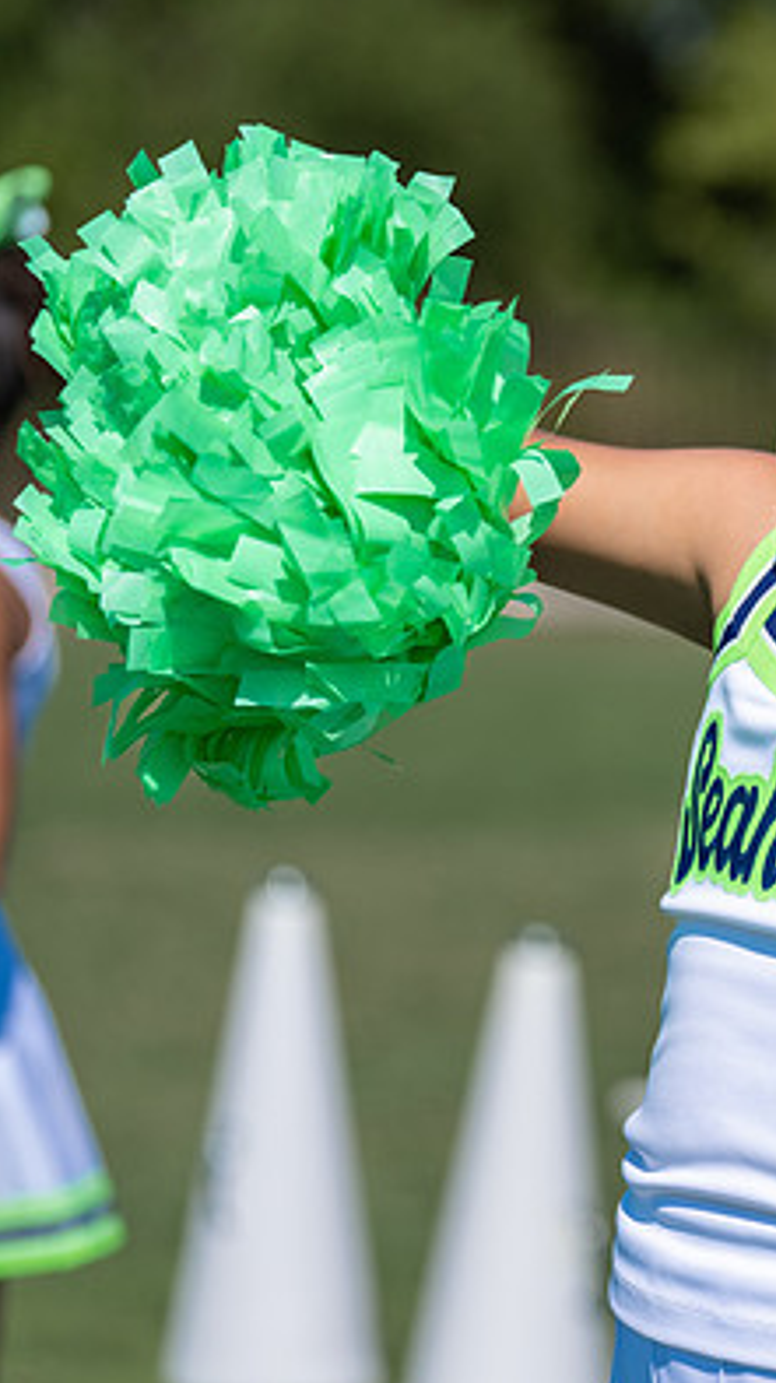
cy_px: 670
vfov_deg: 11.5
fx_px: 6855
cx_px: 874
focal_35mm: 187
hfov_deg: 6.4
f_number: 2.8
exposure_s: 1/2500
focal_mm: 111
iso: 100
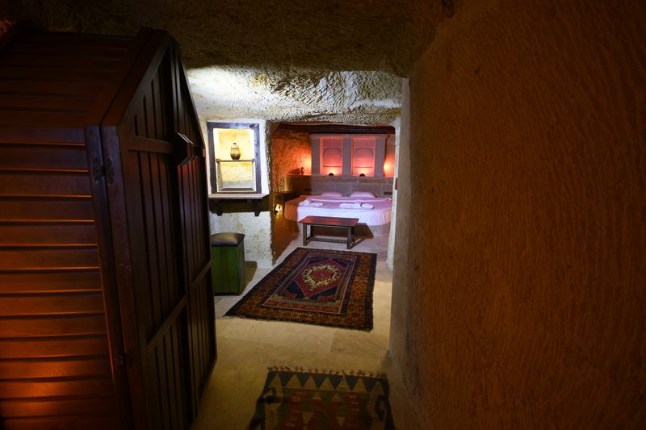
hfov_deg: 100.4
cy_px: 215
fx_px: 269
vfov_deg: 77.3
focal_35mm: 15
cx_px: 323
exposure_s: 1/4
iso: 200
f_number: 4
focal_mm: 10
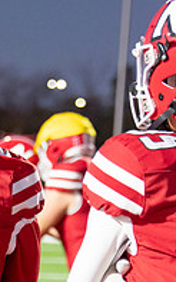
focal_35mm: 376
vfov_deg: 5.6
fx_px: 2888
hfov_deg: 3.5
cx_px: 24
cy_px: 243
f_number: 5.6
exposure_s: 1/250
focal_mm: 125
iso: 8000
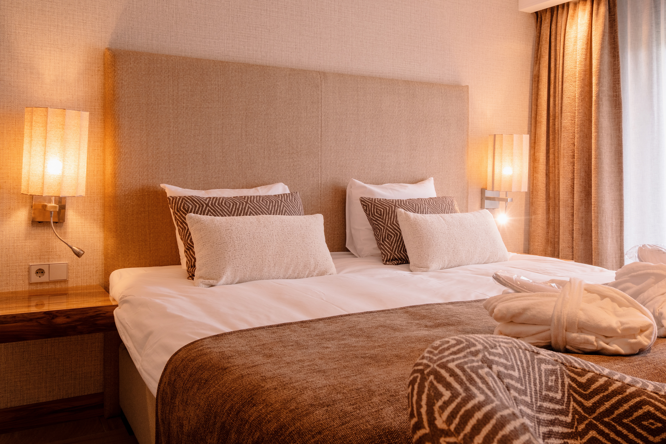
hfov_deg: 60.3
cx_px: 333
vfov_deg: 42.3
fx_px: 573
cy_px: 222
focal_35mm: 31
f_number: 9
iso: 320
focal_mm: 20.9
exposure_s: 1/4
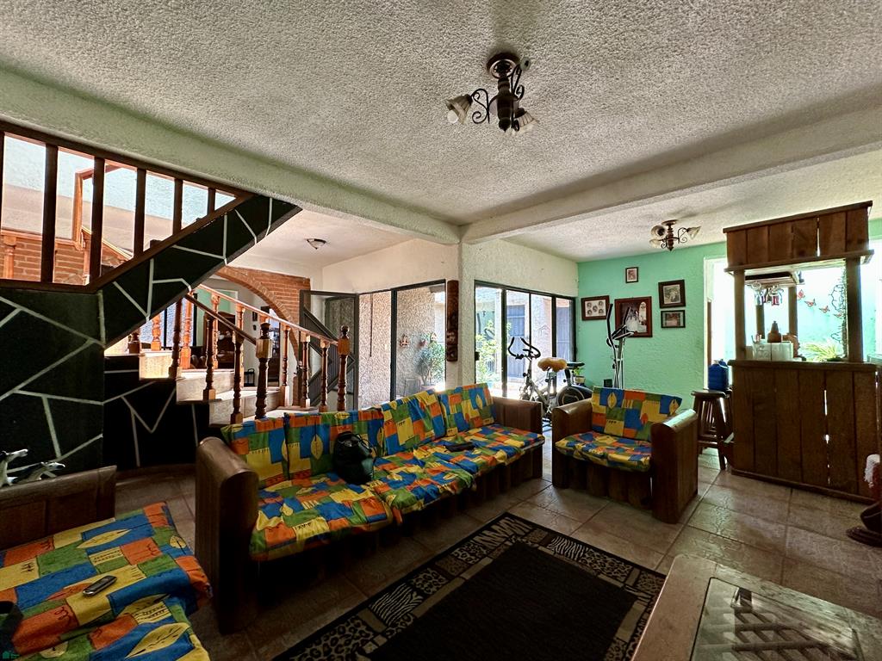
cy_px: 330
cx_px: 441
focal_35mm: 14
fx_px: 357
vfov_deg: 85.7
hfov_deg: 102.1
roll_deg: -0.4
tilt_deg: +2.1
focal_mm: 2.22
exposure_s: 1/65
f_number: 2.2
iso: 320
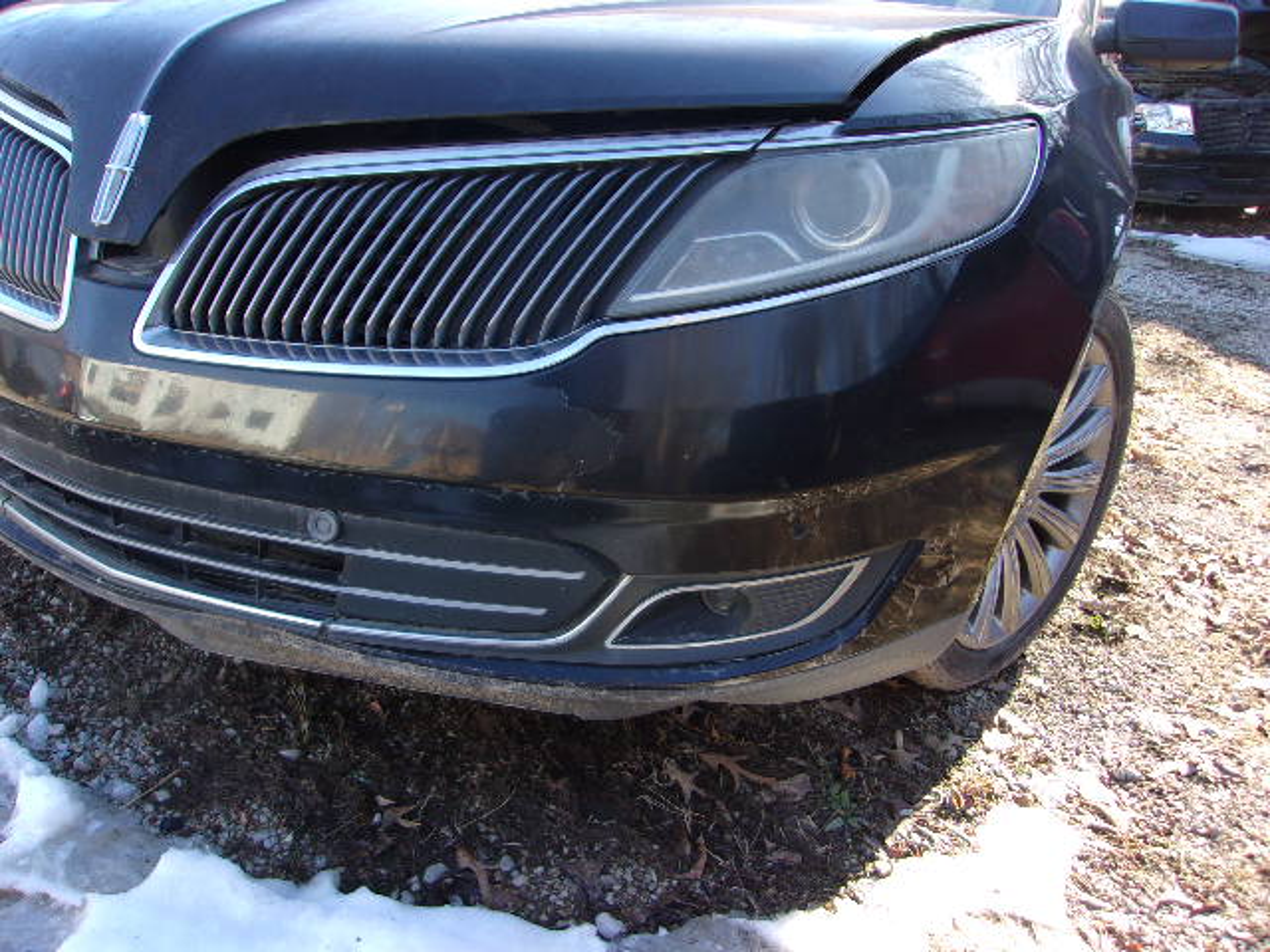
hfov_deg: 65.3
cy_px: 476
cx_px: 635
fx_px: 991
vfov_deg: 51.4
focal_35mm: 27
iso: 80
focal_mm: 4.9
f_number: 3
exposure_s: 1/100
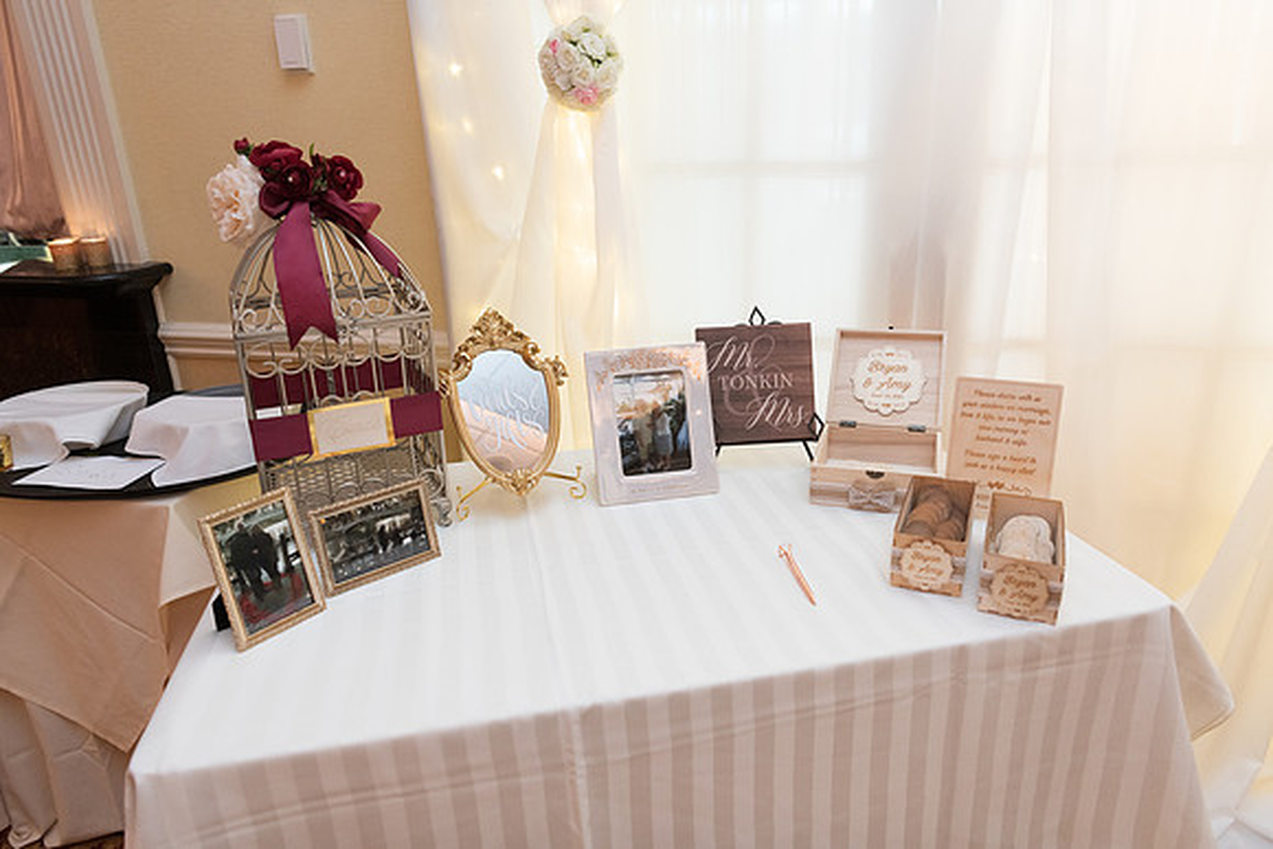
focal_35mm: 24
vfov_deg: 53.2
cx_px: 636
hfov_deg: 73.7
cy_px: 424
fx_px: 849
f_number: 2.8
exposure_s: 1/100
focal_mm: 24
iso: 800
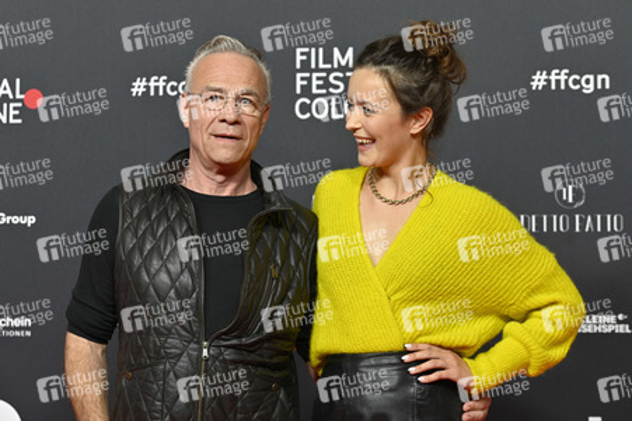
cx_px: 316
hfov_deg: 23.9
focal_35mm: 85
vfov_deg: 16.0
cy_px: 210
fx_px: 1491
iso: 1000
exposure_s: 1/200
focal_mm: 85
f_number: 5
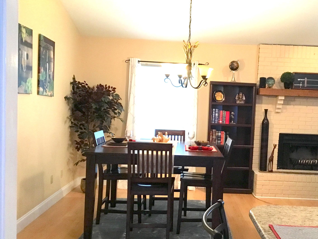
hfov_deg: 45.2
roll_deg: -1.3
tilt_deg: -3.9
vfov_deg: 35.1
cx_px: 206
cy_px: 131
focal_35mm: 41
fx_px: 377
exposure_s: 1/30
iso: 160
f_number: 2.4
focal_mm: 3.3
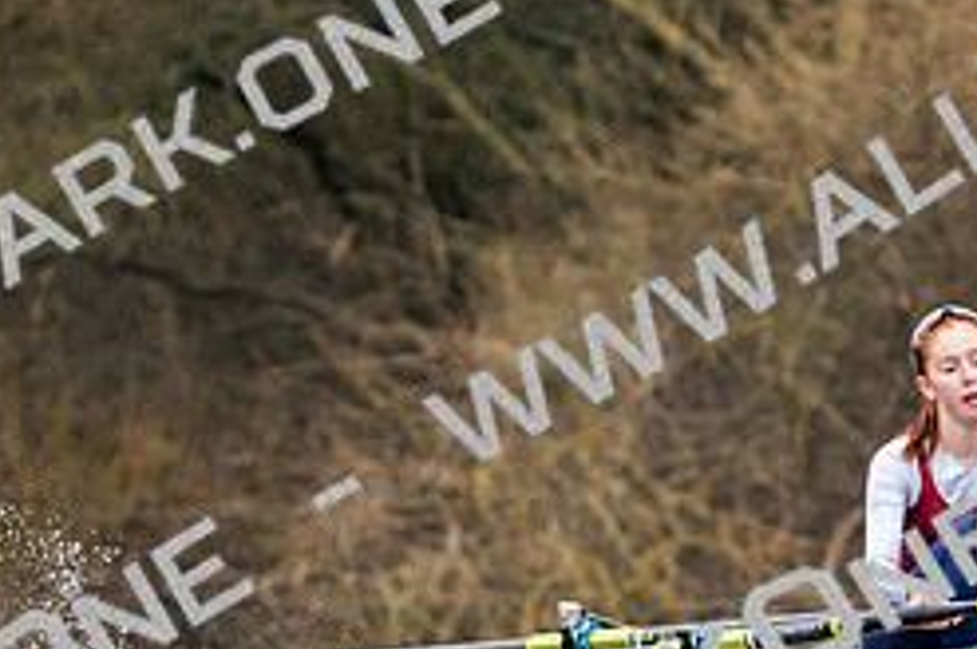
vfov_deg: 1.5
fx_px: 25314
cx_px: 914
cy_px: 473
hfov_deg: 2.2
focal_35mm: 934
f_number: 6.3
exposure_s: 1/2000
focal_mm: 397
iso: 4000
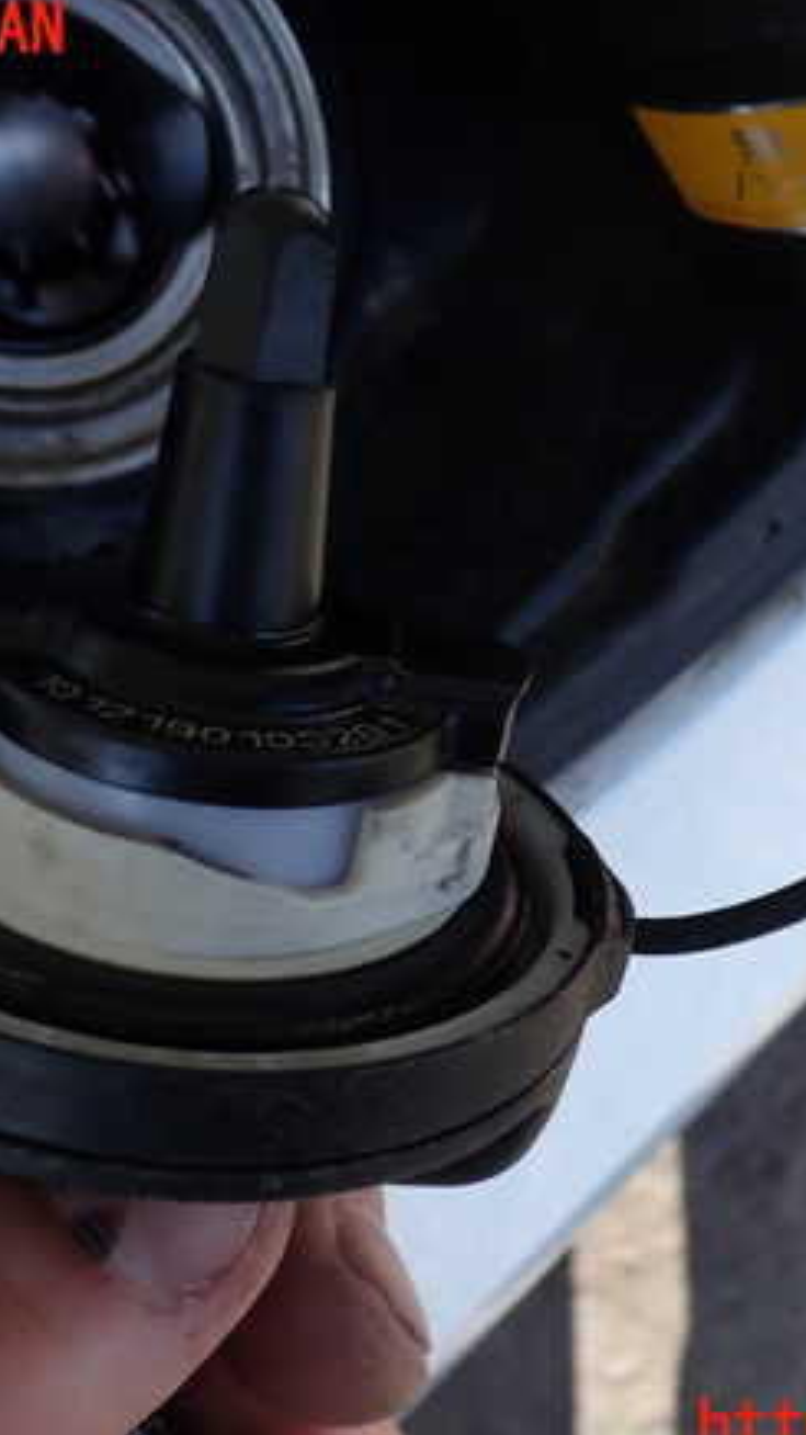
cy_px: 731
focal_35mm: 45
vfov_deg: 45.5
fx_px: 1711
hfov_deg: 26.5
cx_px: 454
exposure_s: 1/125
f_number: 3.2
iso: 100
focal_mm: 5.4
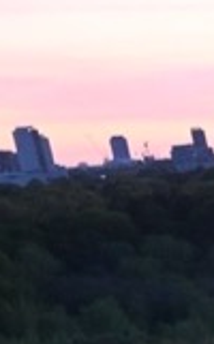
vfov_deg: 9.1
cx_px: 1188
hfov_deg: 4.7
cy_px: 762
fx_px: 1997
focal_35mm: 213
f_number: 3.5
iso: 1000
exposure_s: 1/25
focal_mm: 16
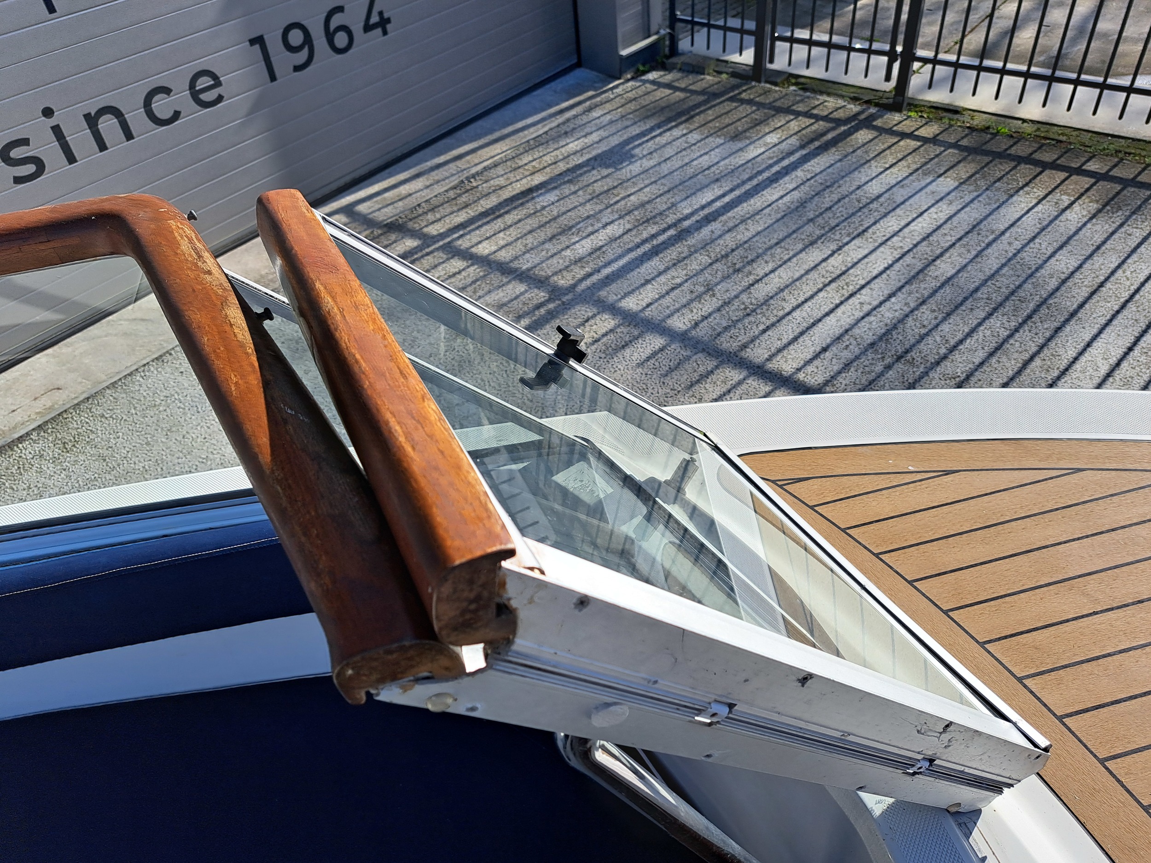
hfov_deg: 71.6
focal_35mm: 24
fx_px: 798
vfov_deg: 56.8
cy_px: 432
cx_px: 576
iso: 50
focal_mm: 5.23
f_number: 1.8
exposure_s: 1/1377
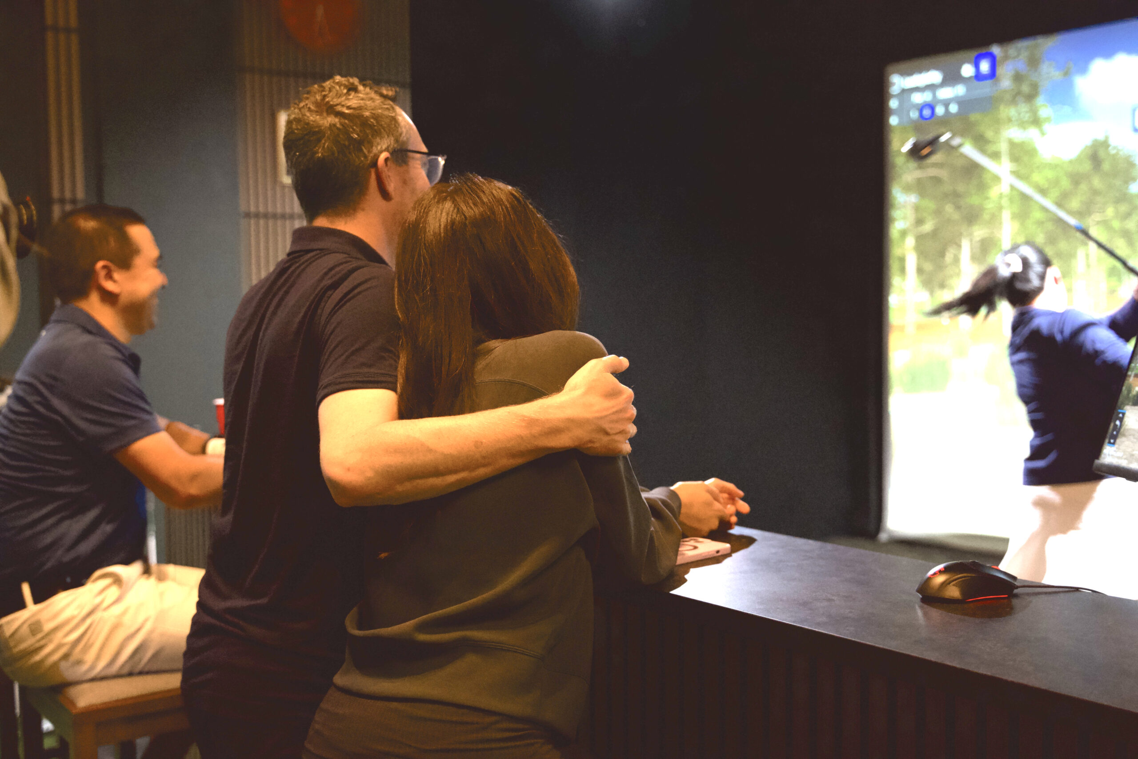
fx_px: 1264
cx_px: 569
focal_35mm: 40
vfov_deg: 33.4
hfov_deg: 48.5
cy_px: 380
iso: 5000
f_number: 2.8
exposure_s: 1/320
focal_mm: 40
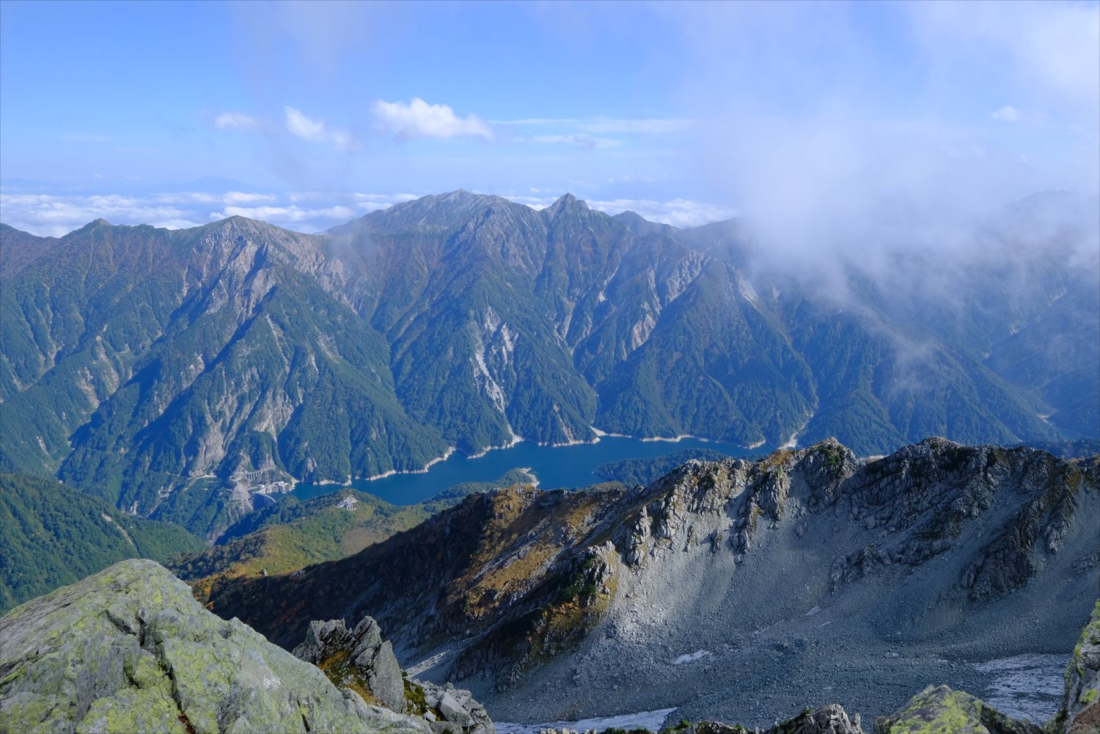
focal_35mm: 26
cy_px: 367
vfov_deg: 49.6
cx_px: 550
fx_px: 794
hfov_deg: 69.4
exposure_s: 1/300
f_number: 11
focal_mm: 17.4
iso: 400
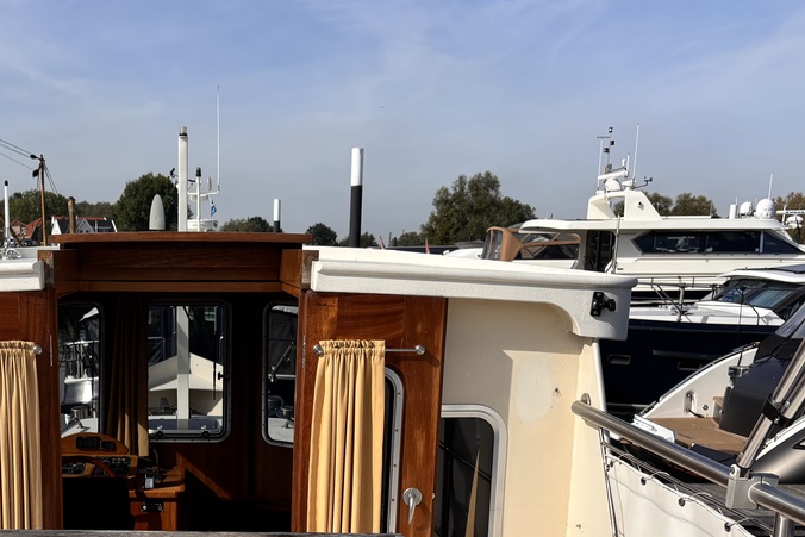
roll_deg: +0.1
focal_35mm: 48
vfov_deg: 27.2
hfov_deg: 39.5
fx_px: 1073
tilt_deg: -11.1
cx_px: 158
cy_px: 477
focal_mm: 5.96
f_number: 1.6
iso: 50
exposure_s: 1/4854
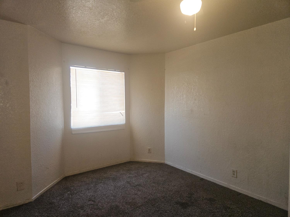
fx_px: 193
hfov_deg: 73.9
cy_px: 108
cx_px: 145
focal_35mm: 23
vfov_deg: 58.9
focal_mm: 5.4
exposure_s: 1/60
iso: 80
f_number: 1.8
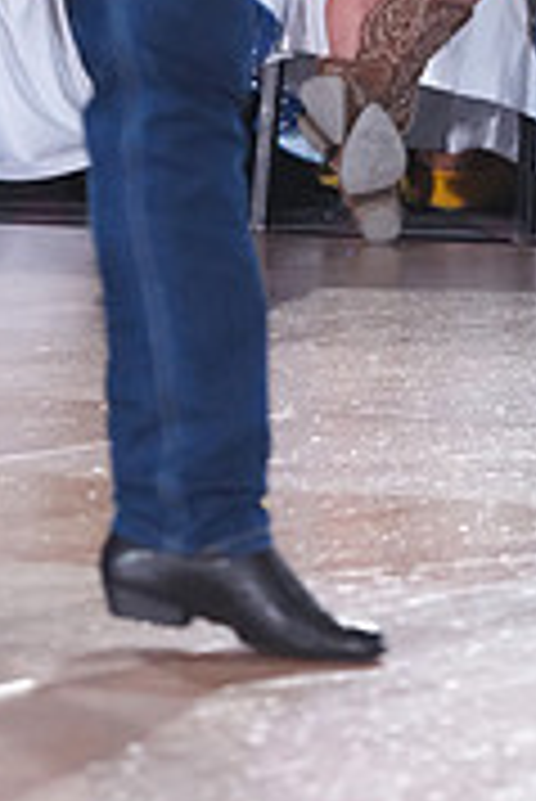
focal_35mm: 417
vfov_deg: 4.9
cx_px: 20
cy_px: -382
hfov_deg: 3.3
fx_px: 9294
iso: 3200
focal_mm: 128
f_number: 4
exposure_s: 1/400
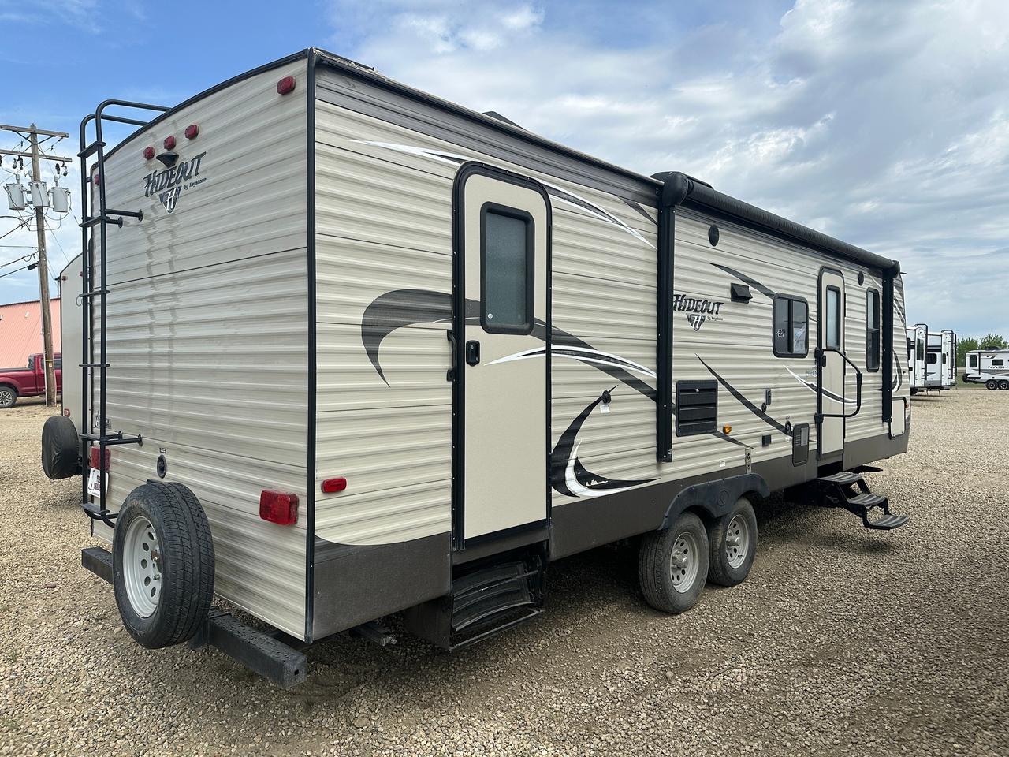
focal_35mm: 24
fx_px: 700
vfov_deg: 56.8
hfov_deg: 71.6
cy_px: 378
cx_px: 504
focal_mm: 6.86
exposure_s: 1/4184
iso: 80
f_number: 1.78
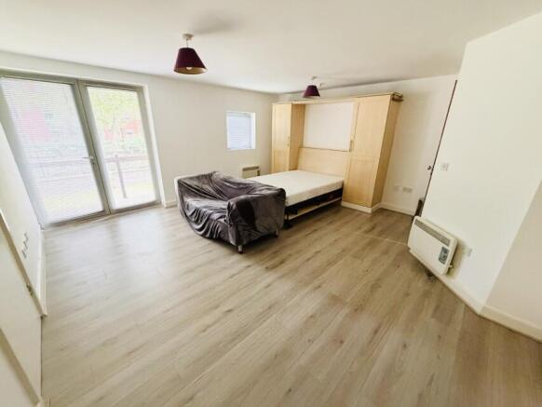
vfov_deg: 85.7
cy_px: 204
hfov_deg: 102.0
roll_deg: -1.3
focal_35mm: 14
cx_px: 271
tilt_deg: -19.5
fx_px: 219
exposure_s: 1/60
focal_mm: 2.22
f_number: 2.2
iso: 640
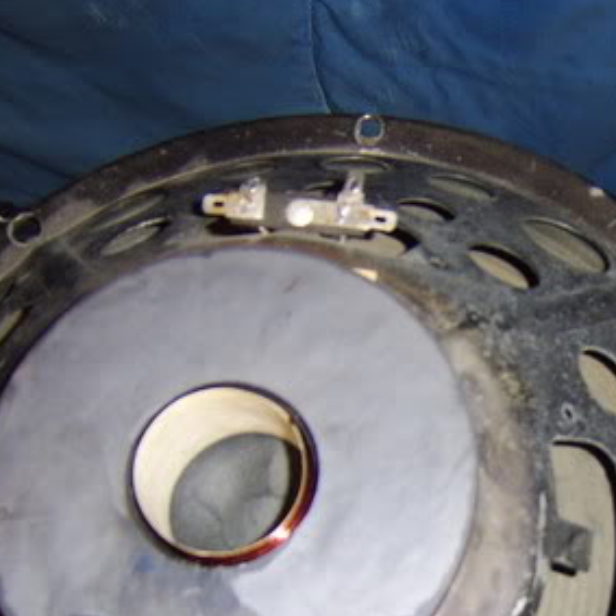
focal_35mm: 62
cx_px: 605
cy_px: 485
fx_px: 1248
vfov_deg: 27.2
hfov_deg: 26.4
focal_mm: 8.13
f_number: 2.7
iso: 141
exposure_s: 1/30
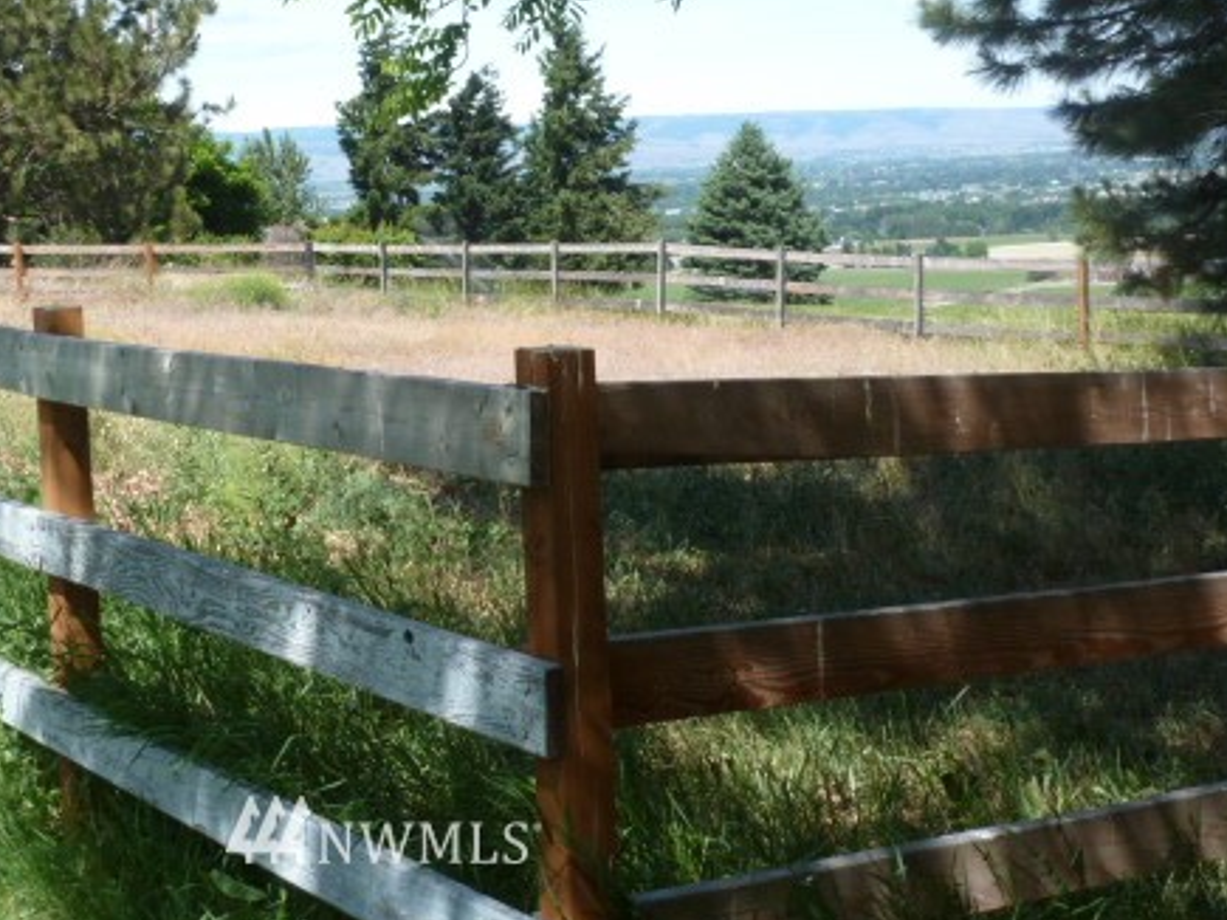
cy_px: 260
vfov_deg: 27.2
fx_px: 1878
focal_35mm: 53
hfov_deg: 35.7
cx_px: 384
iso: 100
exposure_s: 1/320
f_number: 4
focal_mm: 6.4
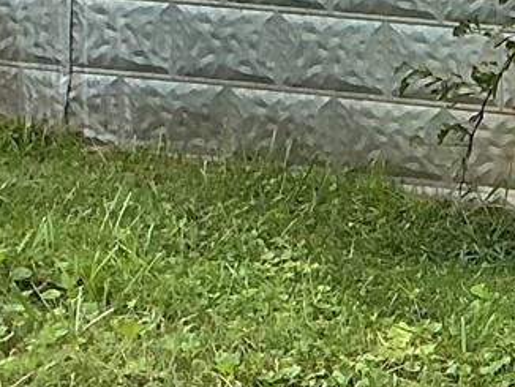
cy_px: -305
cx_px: 1529
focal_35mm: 182
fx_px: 2710
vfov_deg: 7.9
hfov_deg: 8.9
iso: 25
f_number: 1.8
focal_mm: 3
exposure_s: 1/457
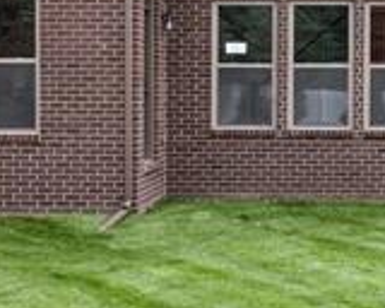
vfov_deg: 18.2
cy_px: 93
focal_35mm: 84
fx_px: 957
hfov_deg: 22.1
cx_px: 356
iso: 100
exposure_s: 1/25
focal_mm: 14
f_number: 9
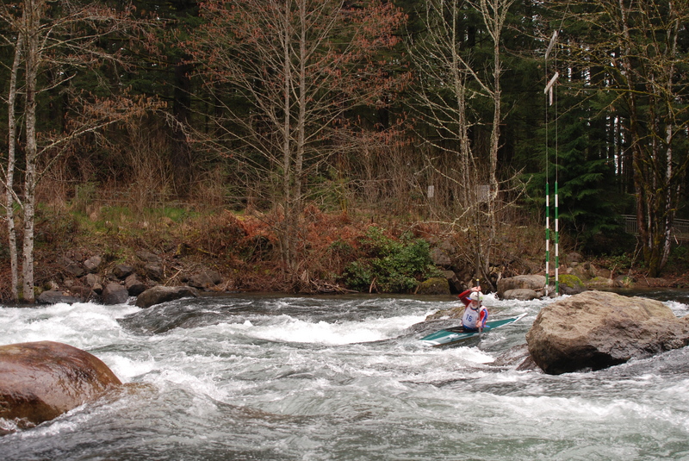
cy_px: 230
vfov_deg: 32.0
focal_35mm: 42
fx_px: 805
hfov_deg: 46.4
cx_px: 344
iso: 250
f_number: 5
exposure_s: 1/200
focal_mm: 28
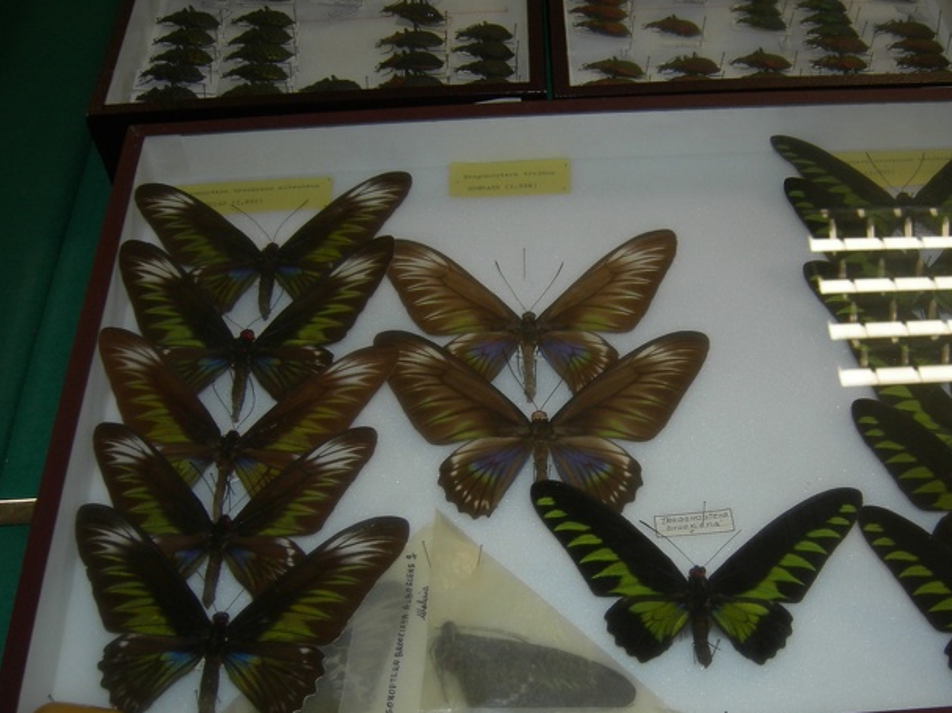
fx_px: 1292
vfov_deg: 30.8
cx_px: 604
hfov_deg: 40.1
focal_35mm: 47
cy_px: 400
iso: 64
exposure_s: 1/60.1
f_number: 2.7
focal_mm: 7.5
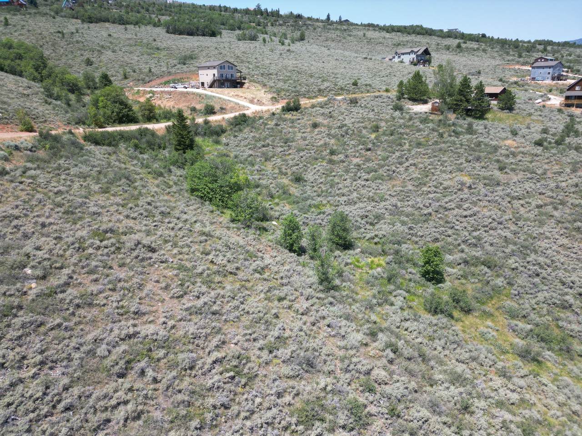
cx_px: 291
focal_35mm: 24
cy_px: 218
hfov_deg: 71.6
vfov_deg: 56.8
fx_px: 404
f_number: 1.7
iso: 110
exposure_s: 1/1600
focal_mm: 6.72
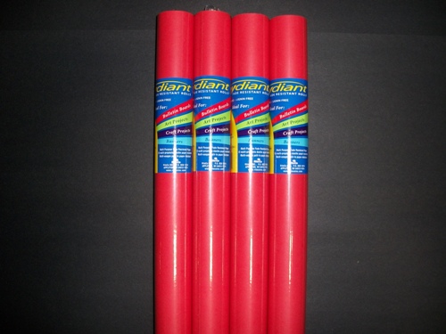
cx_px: 223
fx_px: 451
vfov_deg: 40.7
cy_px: 167
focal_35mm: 35
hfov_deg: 52.6
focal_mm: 6.3
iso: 200
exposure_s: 1/125
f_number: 3.1
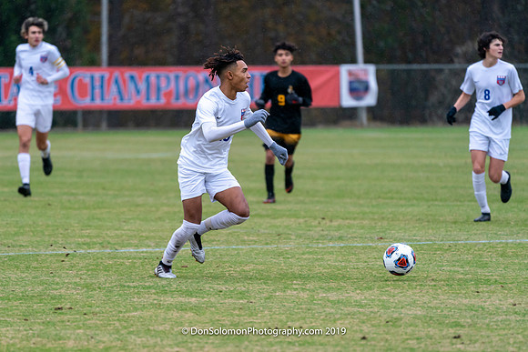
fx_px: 6590
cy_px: 198
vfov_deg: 3.1
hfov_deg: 4.6
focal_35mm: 449
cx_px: 232
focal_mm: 400
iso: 2500
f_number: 5.6
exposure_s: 1/800
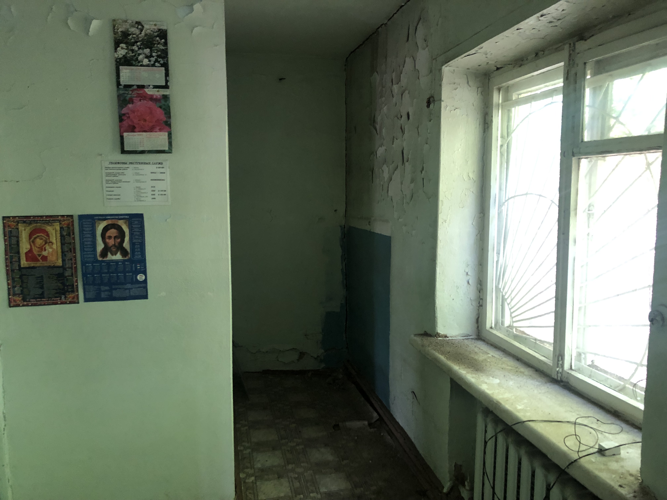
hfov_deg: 63.4
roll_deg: +0.9
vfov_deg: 49.7
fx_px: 540
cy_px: 250
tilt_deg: -6.1
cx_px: 334
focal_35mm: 28
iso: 100
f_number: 1.8
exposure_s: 1/9
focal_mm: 4
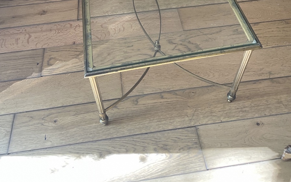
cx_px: 146
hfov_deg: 52.7
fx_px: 293
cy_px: -8
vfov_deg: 31.4
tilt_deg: -45.1
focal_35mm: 37
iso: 250
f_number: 1.6
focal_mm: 4.2
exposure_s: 1/60
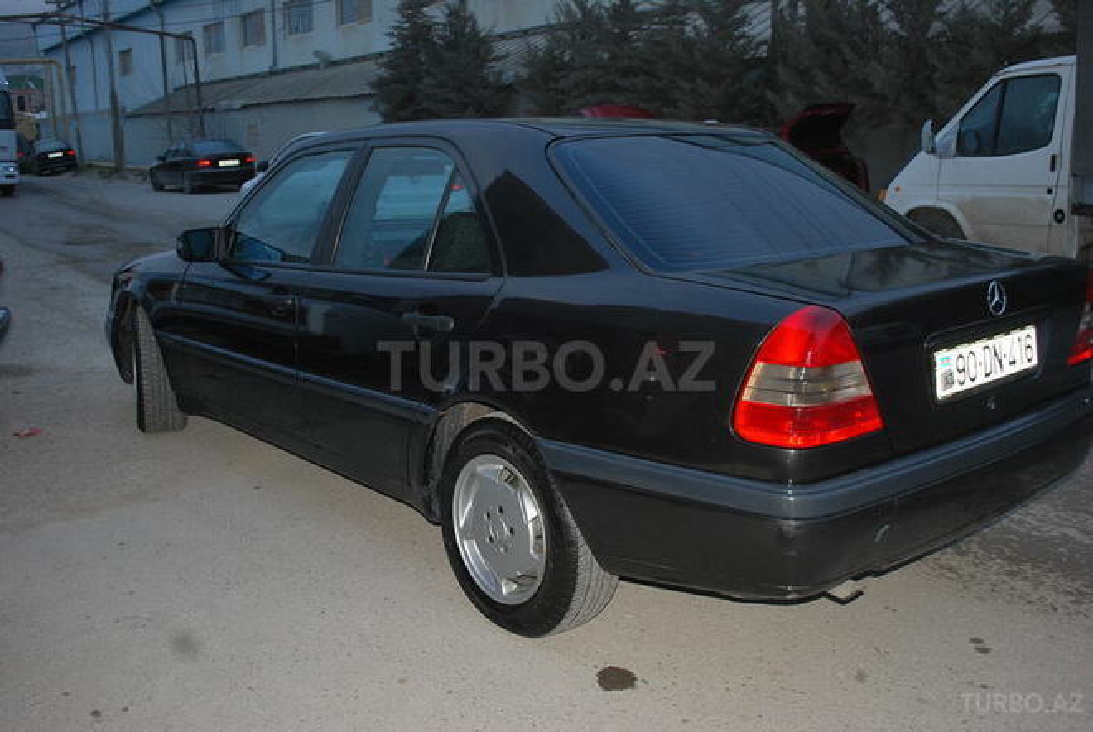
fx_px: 1094
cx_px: 546
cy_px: 366
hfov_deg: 53.1
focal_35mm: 36
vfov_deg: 37.0
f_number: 4.2
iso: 200
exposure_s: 1/60
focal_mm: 24
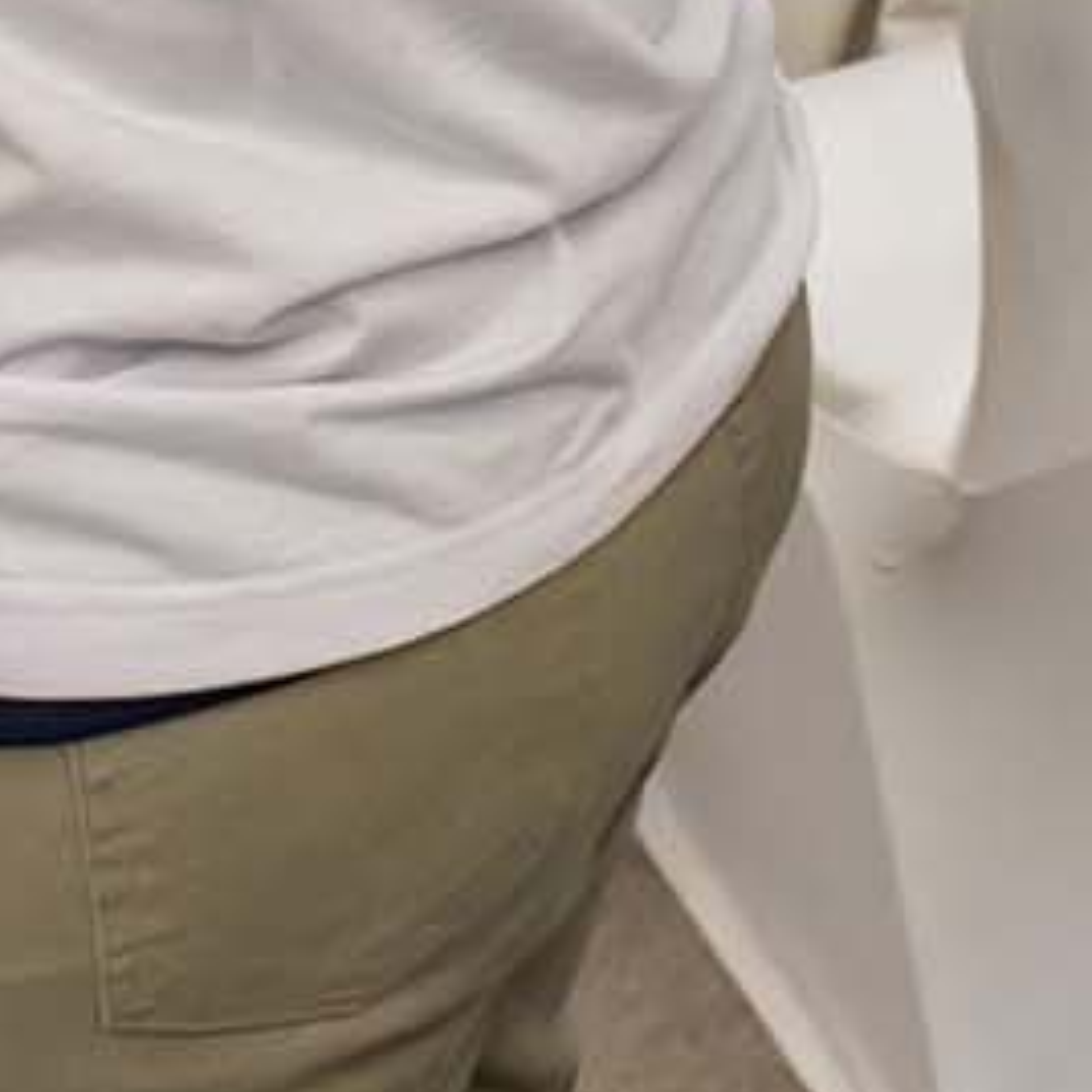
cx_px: 1361
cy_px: -183
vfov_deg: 24.6
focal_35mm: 64
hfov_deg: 24.1
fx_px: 2284
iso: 6400
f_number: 5.6
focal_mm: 14
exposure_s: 1/200
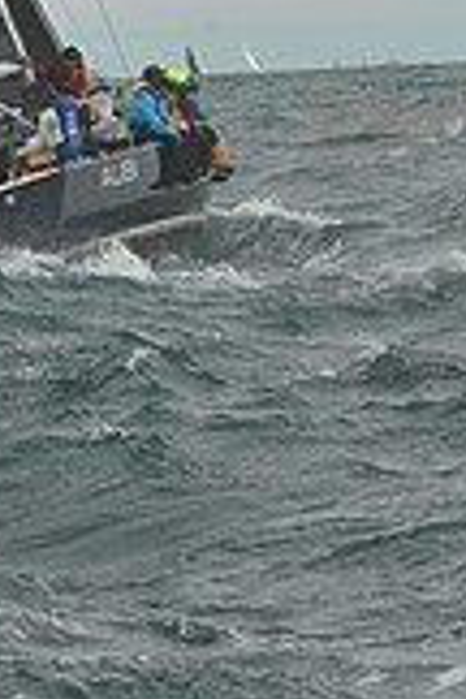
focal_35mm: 250
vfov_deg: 8.0
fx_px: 4854
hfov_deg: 5.5
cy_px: -535
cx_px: 80
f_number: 13
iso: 320
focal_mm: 70
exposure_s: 1/1250
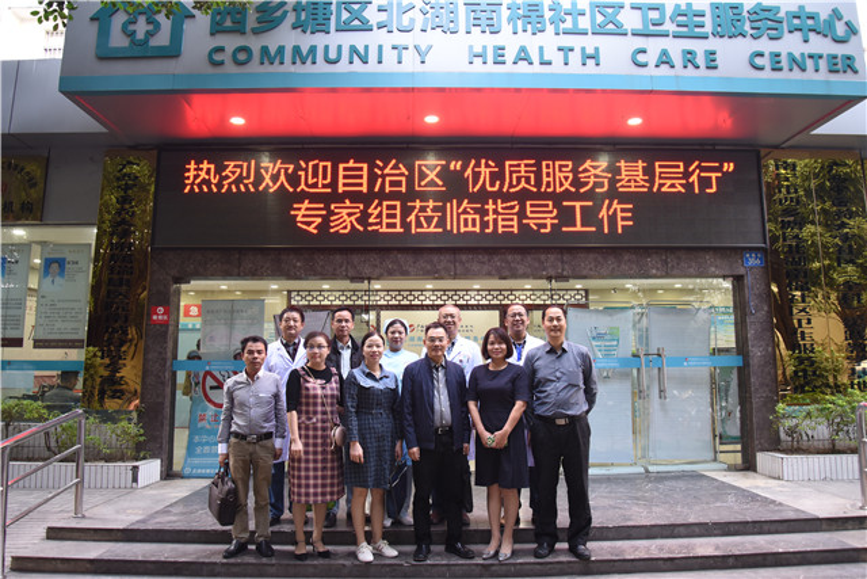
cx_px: 434
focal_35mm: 24
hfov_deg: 73.7
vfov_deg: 53.2
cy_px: 290
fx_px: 578
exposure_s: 1/100
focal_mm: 24
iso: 1250
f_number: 5
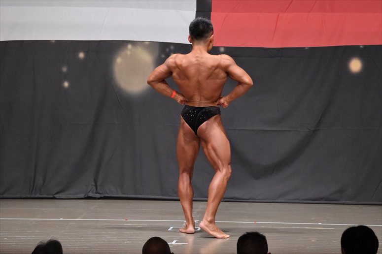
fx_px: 2386
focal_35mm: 225
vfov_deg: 6.1
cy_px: 127
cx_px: 191
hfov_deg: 9.2
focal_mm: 150
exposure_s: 1/400
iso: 6400
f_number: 5.6
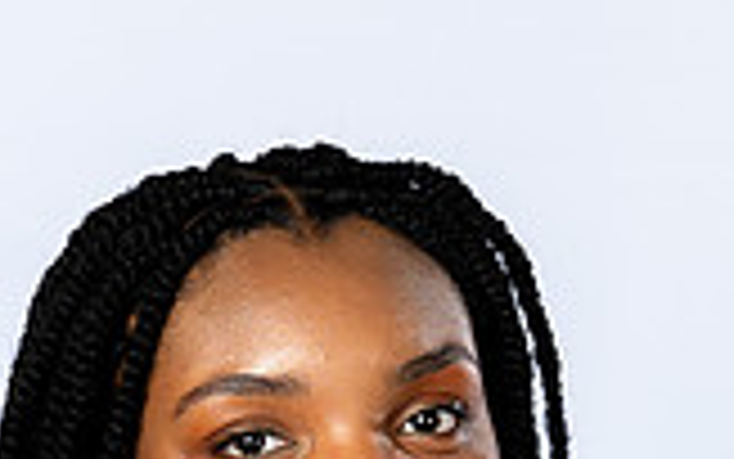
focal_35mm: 254
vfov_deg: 5.1
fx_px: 5083
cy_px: 1004
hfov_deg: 8.3
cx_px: 395
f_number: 5.6
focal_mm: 60
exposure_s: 1/250
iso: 250
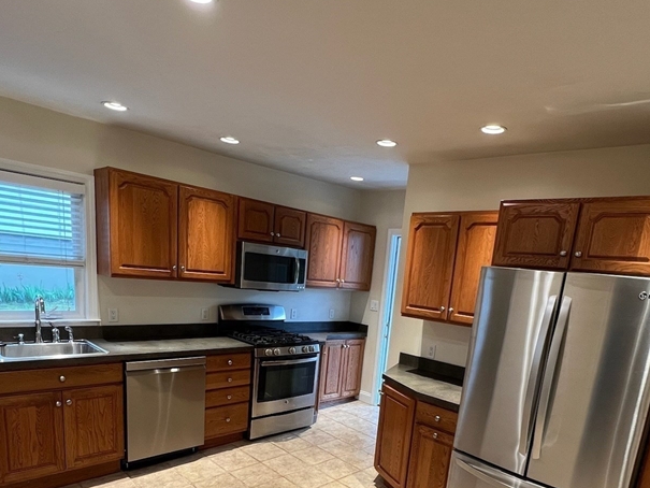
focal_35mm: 22
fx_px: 413
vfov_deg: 57.7
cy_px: 371
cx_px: 365
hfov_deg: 76.0
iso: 250
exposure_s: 1/120
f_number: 1.8
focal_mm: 1.57
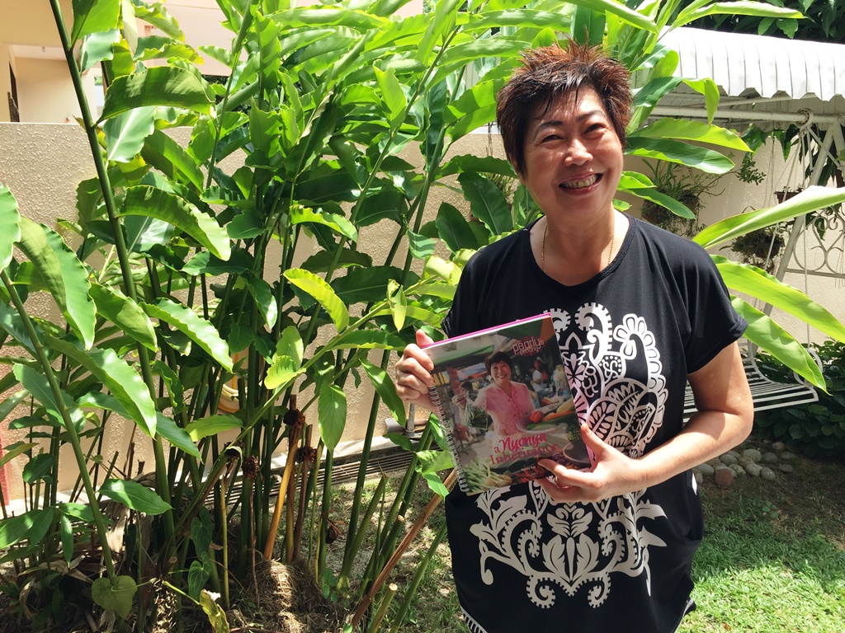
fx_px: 708
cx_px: 422
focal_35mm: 29
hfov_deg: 61.7
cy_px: 316
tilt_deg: -11.4
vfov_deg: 48.2
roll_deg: -0.2
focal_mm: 4.15
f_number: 2.2
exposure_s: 1/455
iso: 32
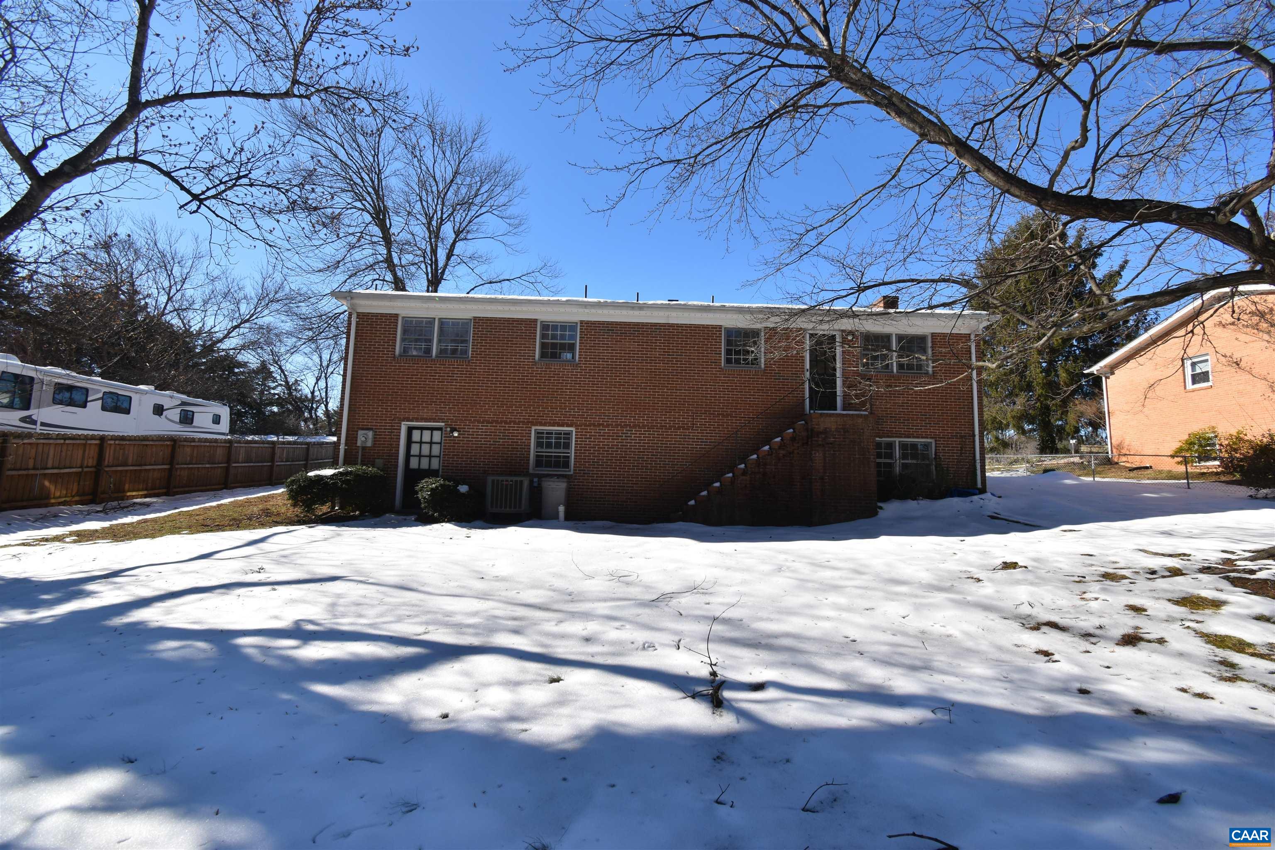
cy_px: 425
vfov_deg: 77.3
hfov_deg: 100.4
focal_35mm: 15
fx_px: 531
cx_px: 638
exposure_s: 1/250
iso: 100
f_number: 8
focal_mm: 10
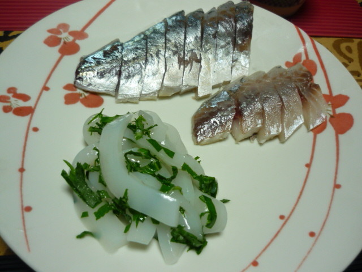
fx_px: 345
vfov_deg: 42.9
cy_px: 136
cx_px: 181
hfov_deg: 55.4
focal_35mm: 33
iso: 100
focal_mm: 5.5
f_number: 2.8
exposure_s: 1/30
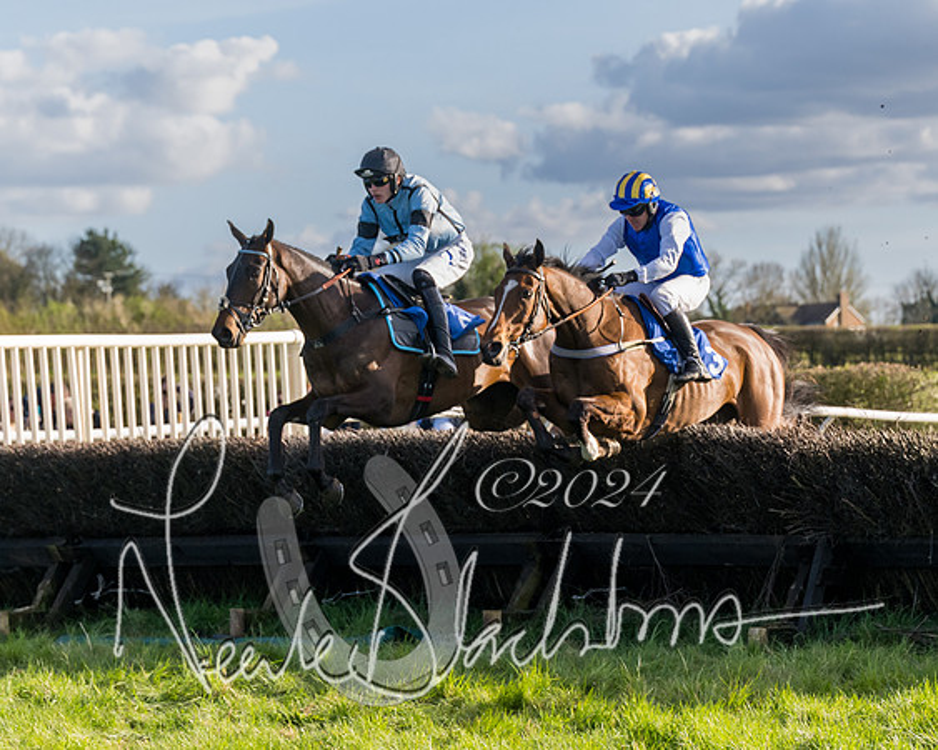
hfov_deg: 12.1
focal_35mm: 160
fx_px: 4439
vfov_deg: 9.7
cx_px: 594
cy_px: 382
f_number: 4
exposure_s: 1/1600
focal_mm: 80
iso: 400
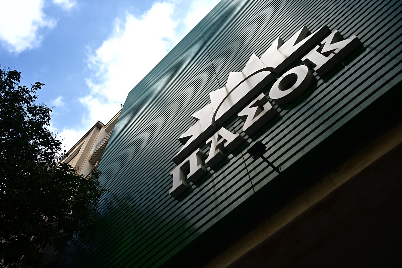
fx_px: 346
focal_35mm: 31
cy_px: 134
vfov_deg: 42.3
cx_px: 201
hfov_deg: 60.3
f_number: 4
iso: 1000
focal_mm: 31
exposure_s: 1/1600
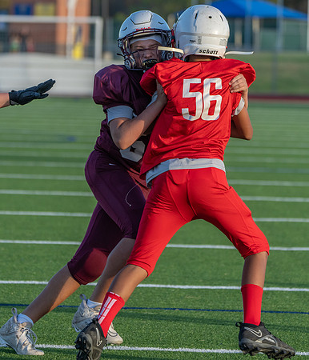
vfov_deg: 5.8
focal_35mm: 323
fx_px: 3545
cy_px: 154
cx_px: 127
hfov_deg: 5.0
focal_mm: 206
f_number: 5.6
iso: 640
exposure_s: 1/1250
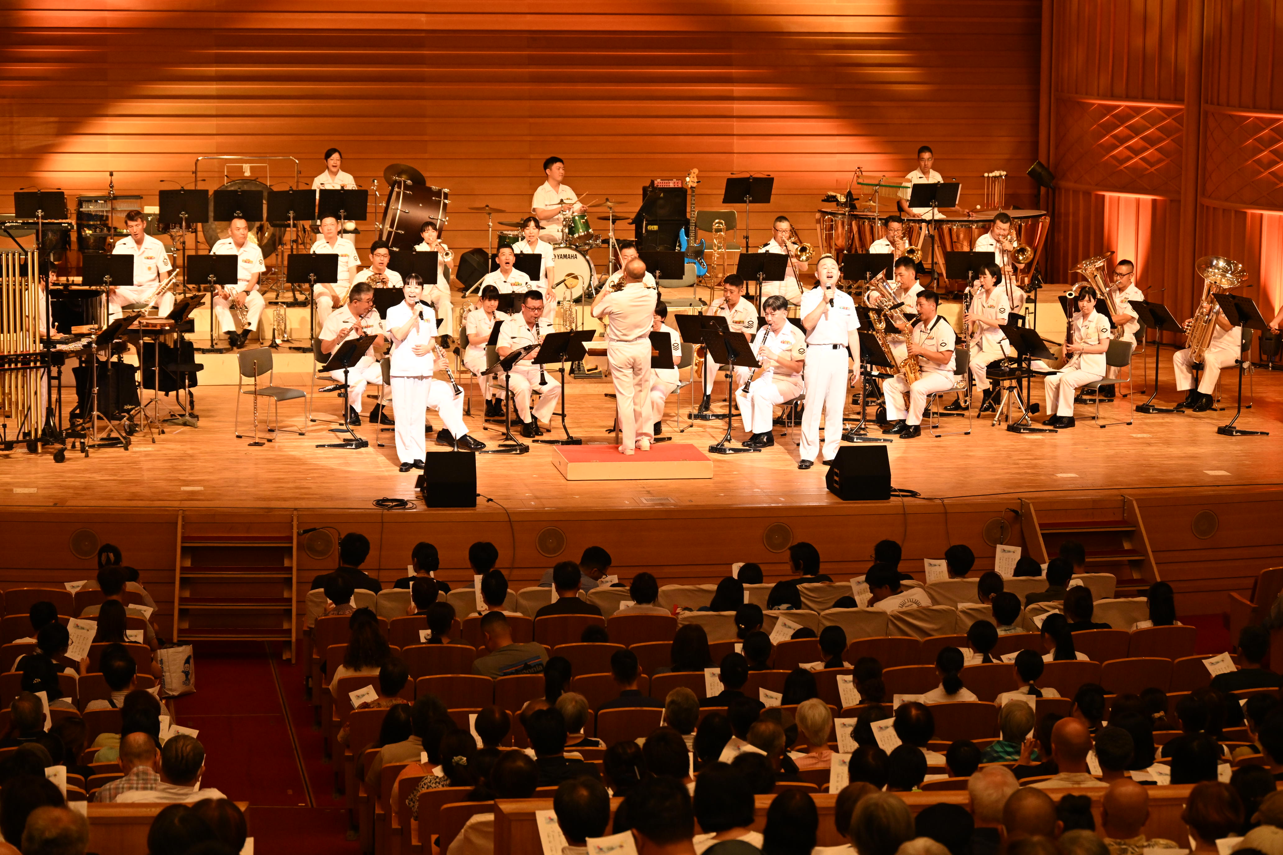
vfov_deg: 15.0
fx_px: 3243
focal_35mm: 91
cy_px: 428
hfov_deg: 22.4
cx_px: 642
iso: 2000
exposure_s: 1/60
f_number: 6.3
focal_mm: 91
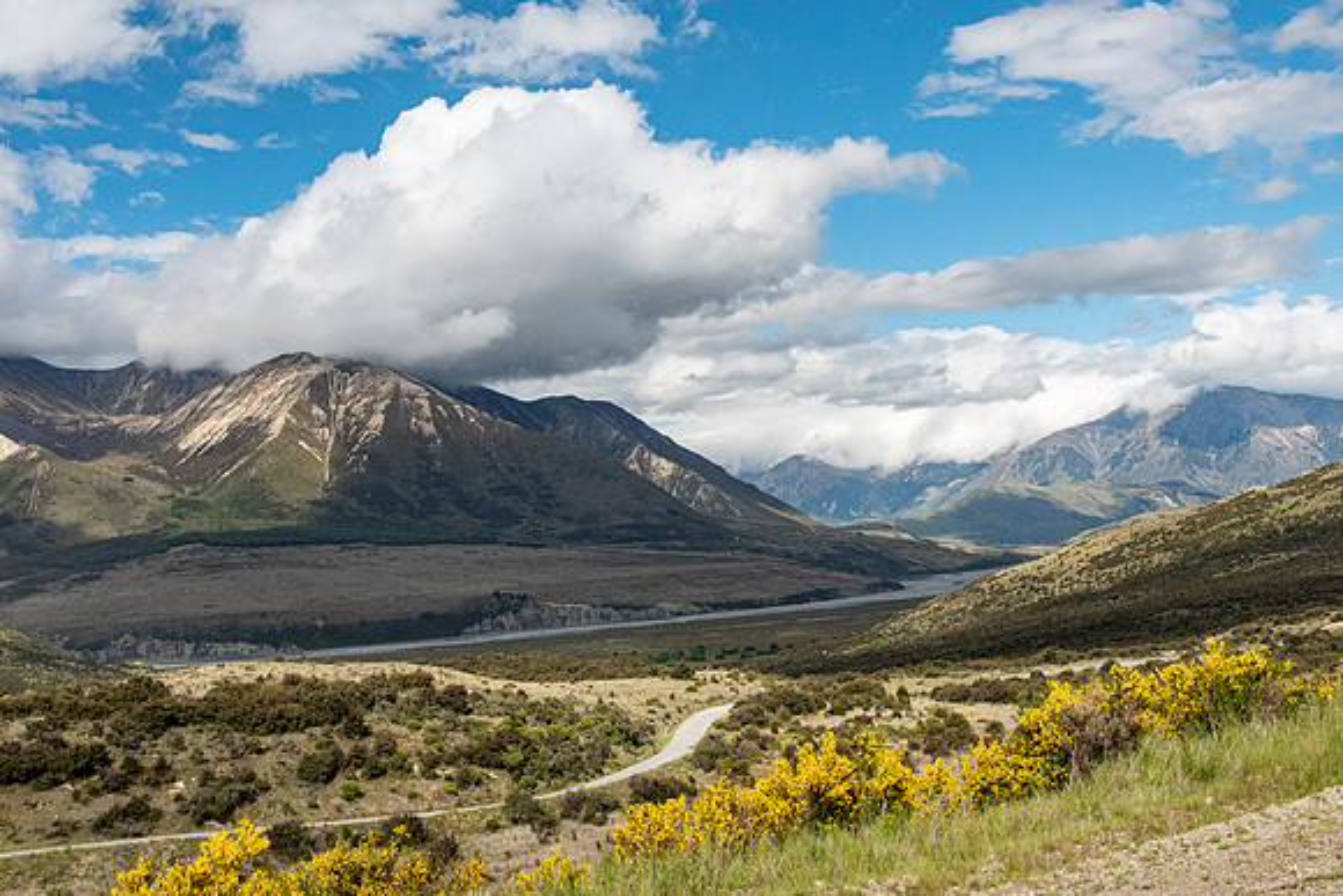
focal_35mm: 47
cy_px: 445
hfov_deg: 42.0
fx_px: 1747
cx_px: 715
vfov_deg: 28.8
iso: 2000
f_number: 10
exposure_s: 1/2500
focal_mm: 42
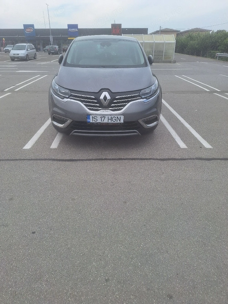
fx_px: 202
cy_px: 152
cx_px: 114
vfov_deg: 73.9
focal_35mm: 23
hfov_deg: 58.9
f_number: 1.8
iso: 40
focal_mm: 5.54
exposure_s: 1/1429
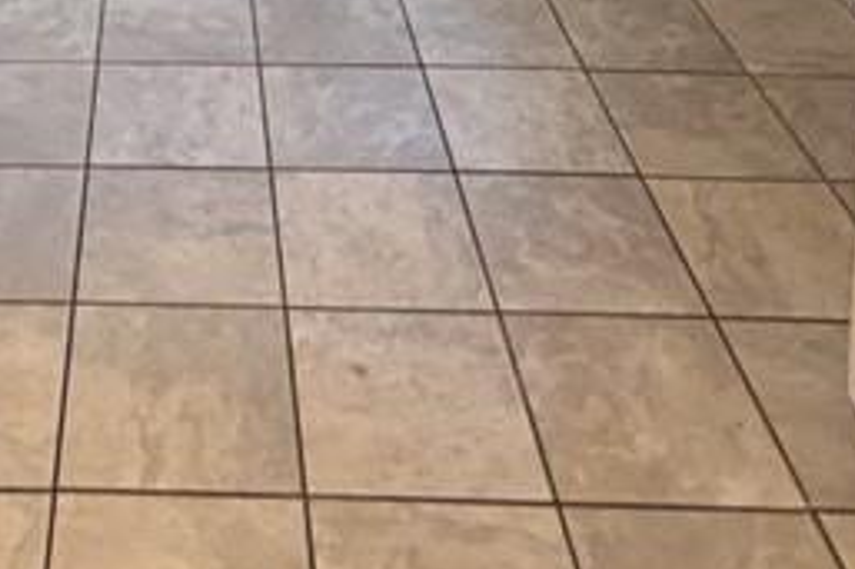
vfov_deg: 17.2
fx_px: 1377
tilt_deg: -6.9
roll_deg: -0.5
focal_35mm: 58
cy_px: -562
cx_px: 156
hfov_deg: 33.4
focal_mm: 2.22
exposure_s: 1/60
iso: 400
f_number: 2.2
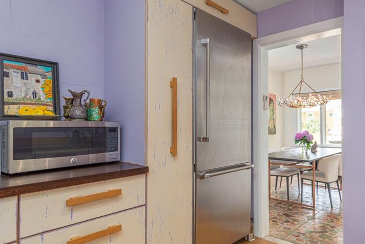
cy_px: 125
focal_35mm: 24
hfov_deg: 72.3
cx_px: 232
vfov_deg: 53.2
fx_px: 243
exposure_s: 1/60
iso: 400
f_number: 7.1
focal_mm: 17
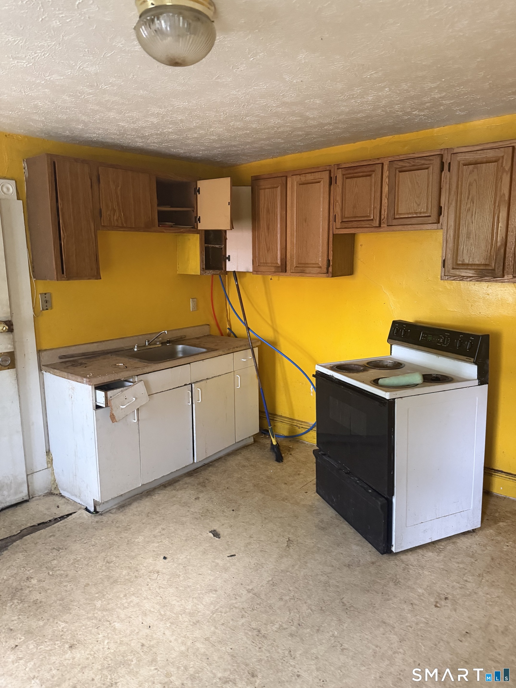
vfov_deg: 71.6
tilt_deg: -11.0
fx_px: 477
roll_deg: +0.9
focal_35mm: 24
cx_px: 258
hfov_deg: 56.8
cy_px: 344
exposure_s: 1/60
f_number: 1.78
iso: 800
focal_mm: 6.76
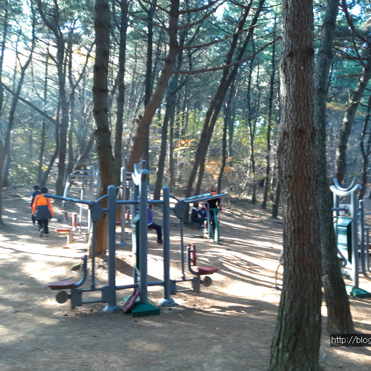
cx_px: 234
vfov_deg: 52.5
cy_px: 184
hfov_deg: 51.9
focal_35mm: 31
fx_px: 376
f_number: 1.7
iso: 50
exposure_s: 1/60
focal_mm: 3.93
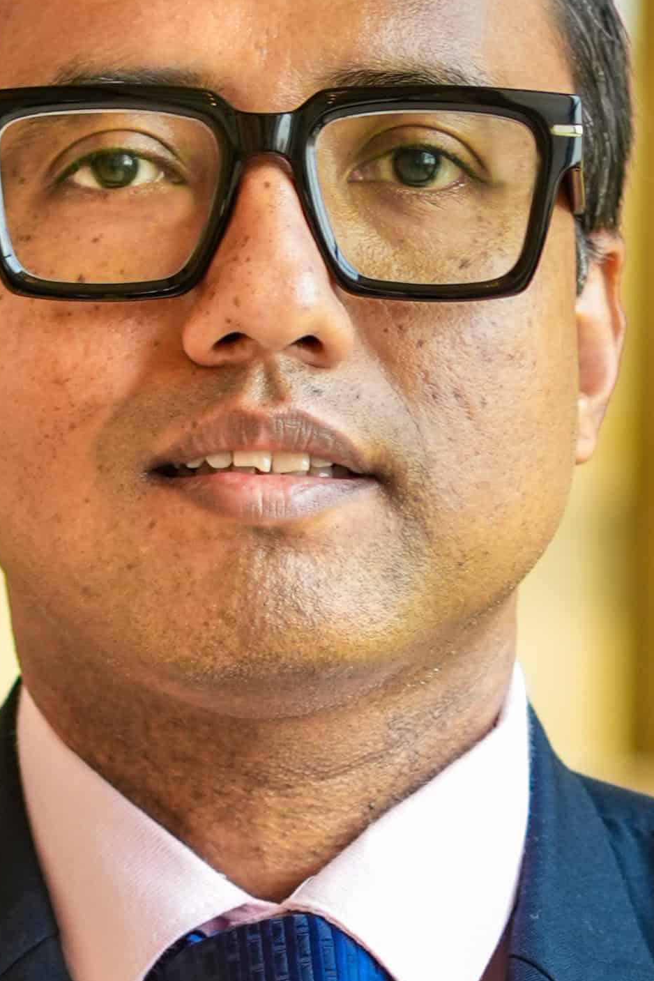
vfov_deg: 8.0
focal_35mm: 249
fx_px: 6785
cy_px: 1633
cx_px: 280
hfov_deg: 5.5
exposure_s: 1/100
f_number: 2.8
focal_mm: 50
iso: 200
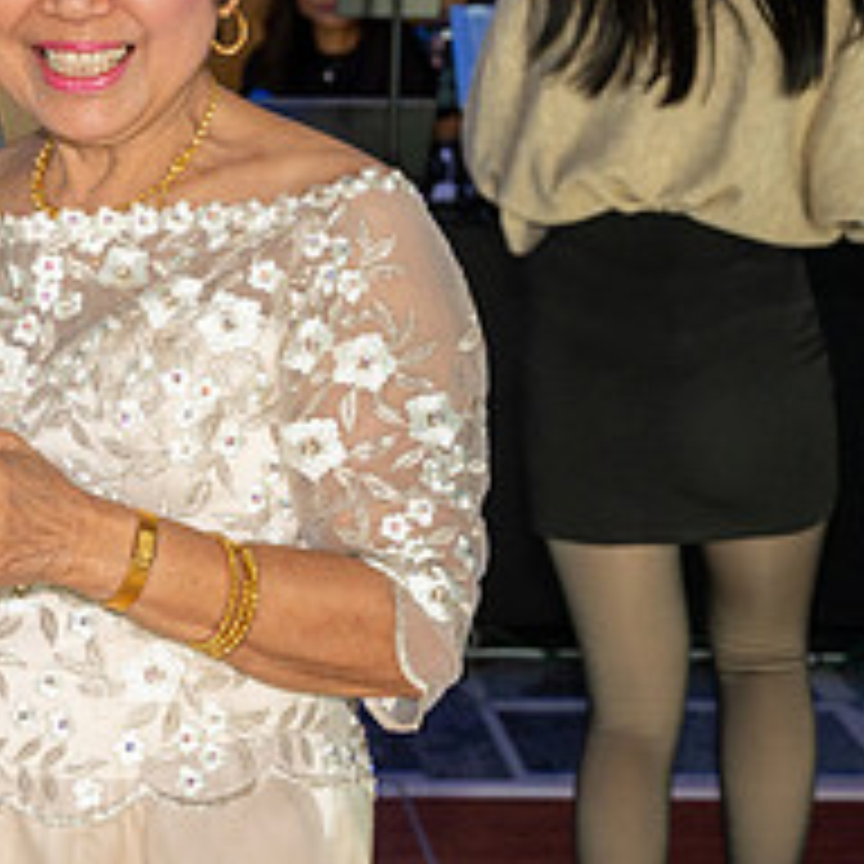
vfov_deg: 12.4
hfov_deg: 12.2
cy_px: 225
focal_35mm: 141
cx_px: -27
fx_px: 3982
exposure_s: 1/320
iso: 1000
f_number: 5.6
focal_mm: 55
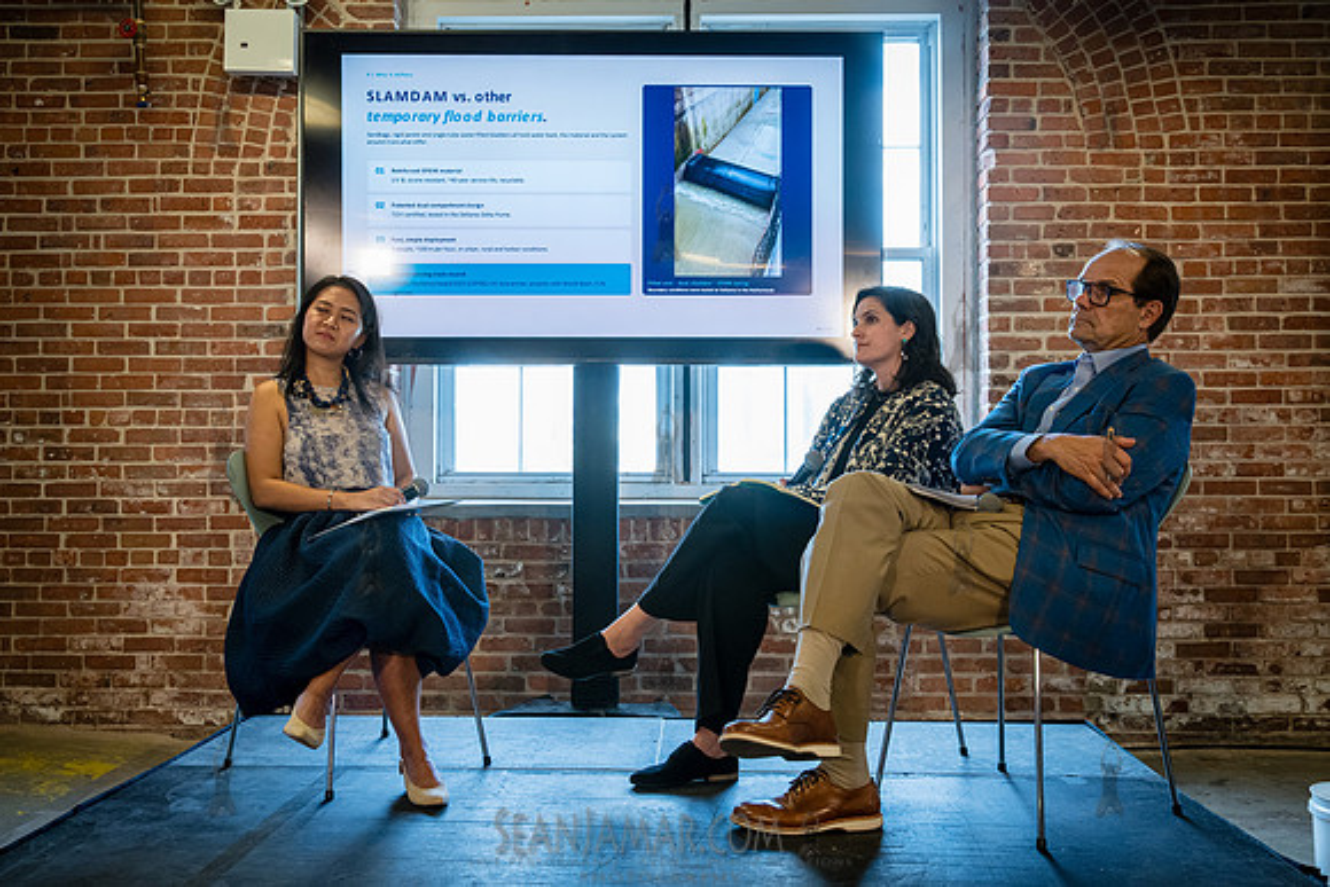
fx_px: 1231
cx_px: 650
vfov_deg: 39.7
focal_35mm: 33
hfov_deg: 56.8
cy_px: 444
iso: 2500
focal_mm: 32
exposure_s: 1/160
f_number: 6.3
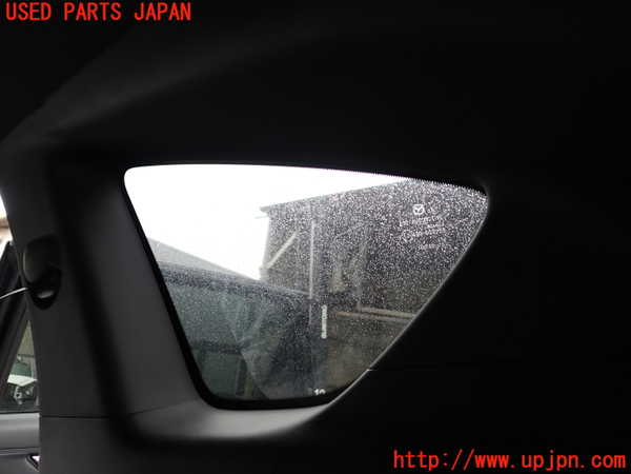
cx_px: 316
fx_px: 547
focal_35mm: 30
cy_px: 237
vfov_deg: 46.8
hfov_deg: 60.0
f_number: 2.3
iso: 100
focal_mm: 5.4
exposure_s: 1/80
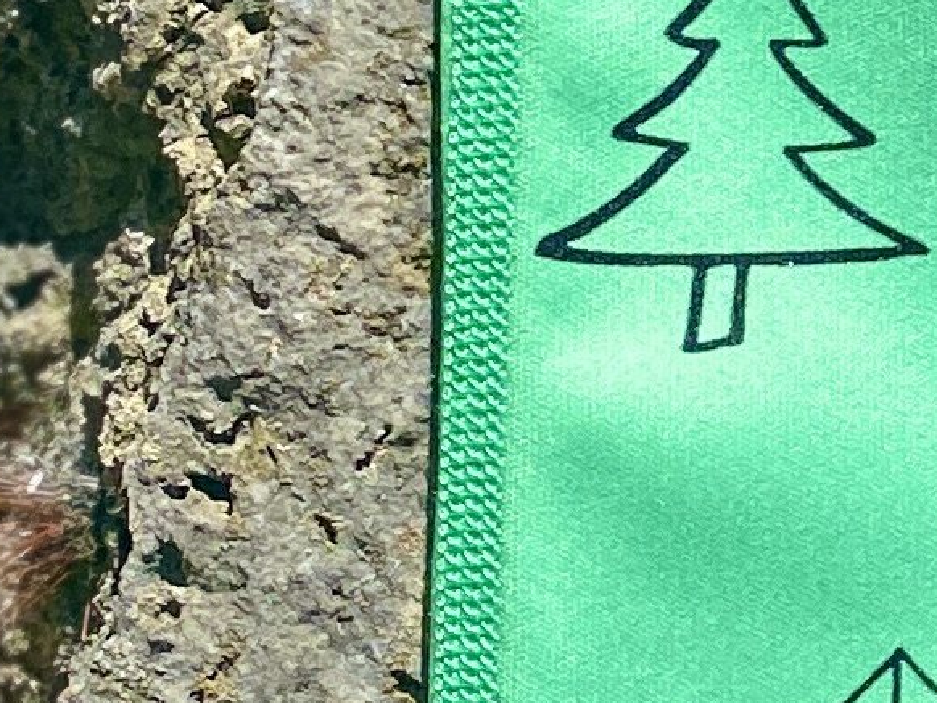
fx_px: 4874
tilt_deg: -66.6
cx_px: 1792
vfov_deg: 8.2
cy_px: -187
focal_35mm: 180
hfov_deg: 10.2
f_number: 1.8
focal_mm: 4.25
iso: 32
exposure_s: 1/4808
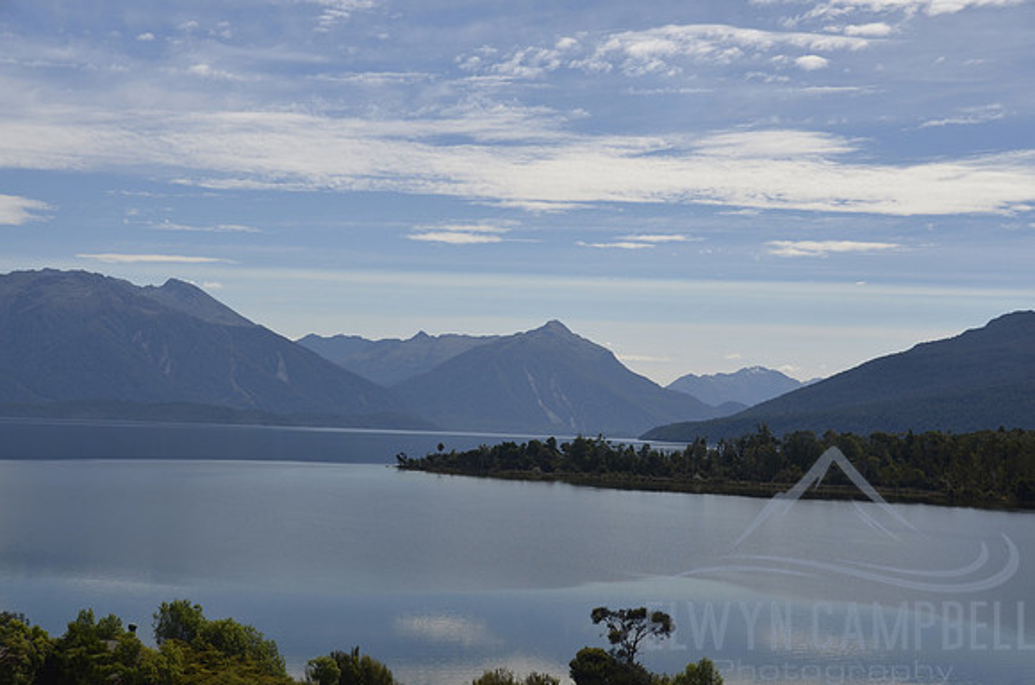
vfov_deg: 25.6
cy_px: 342
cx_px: 518
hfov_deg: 37.9
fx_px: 1506
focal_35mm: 52
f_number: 8
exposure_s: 1/250
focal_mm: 35
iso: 180
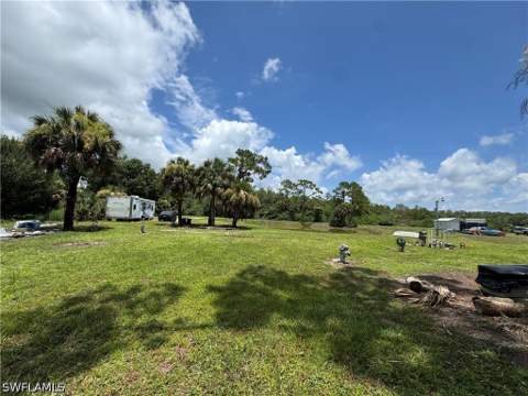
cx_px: 264
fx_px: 214
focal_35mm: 14
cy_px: 198
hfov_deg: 102.1
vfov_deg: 85.7
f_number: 2.2
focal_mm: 2.22
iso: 50
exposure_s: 1/2674
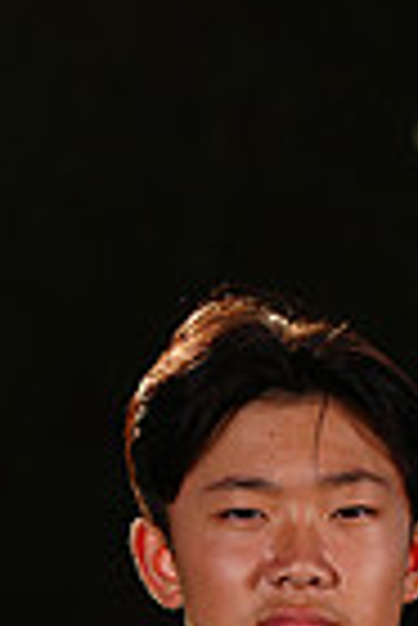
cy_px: 968
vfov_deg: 3.2
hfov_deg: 2.1
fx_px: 11240
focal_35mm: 647
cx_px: 274
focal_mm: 200
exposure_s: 1/250
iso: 125
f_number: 11
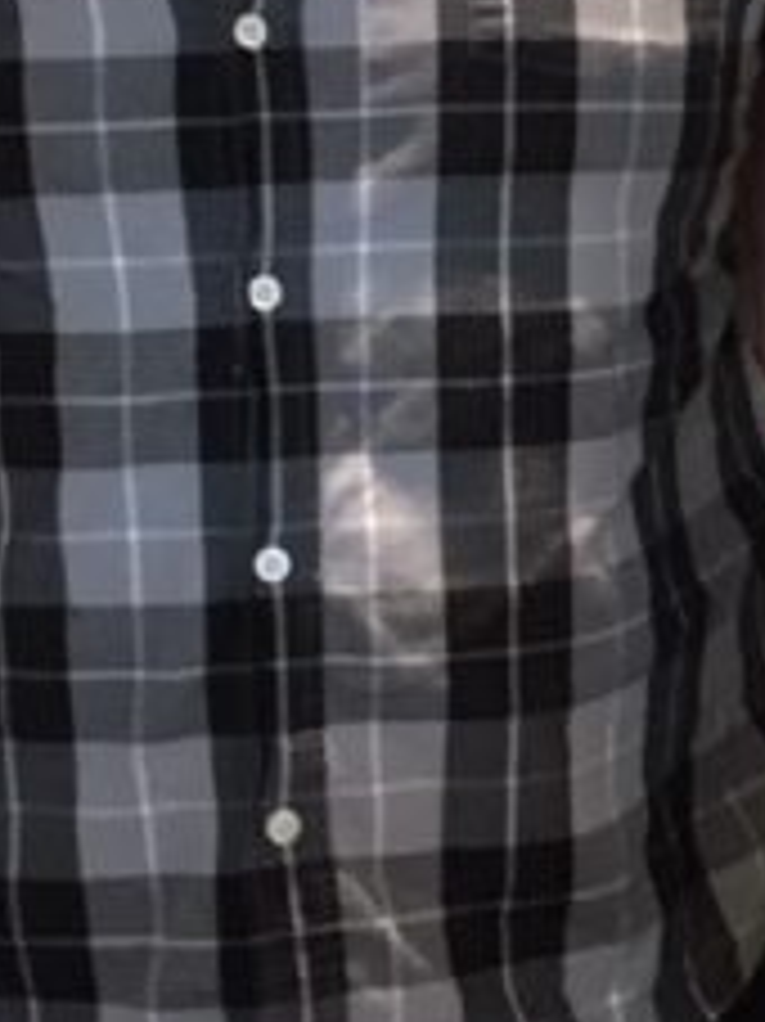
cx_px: 828
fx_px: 3864
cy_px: 77
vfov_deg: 14.9
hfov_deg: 11.2
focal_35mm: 131
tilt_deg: -7.3
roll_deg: -1.3
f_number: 2.2
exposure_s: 1/15
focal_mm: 4.15
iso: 400
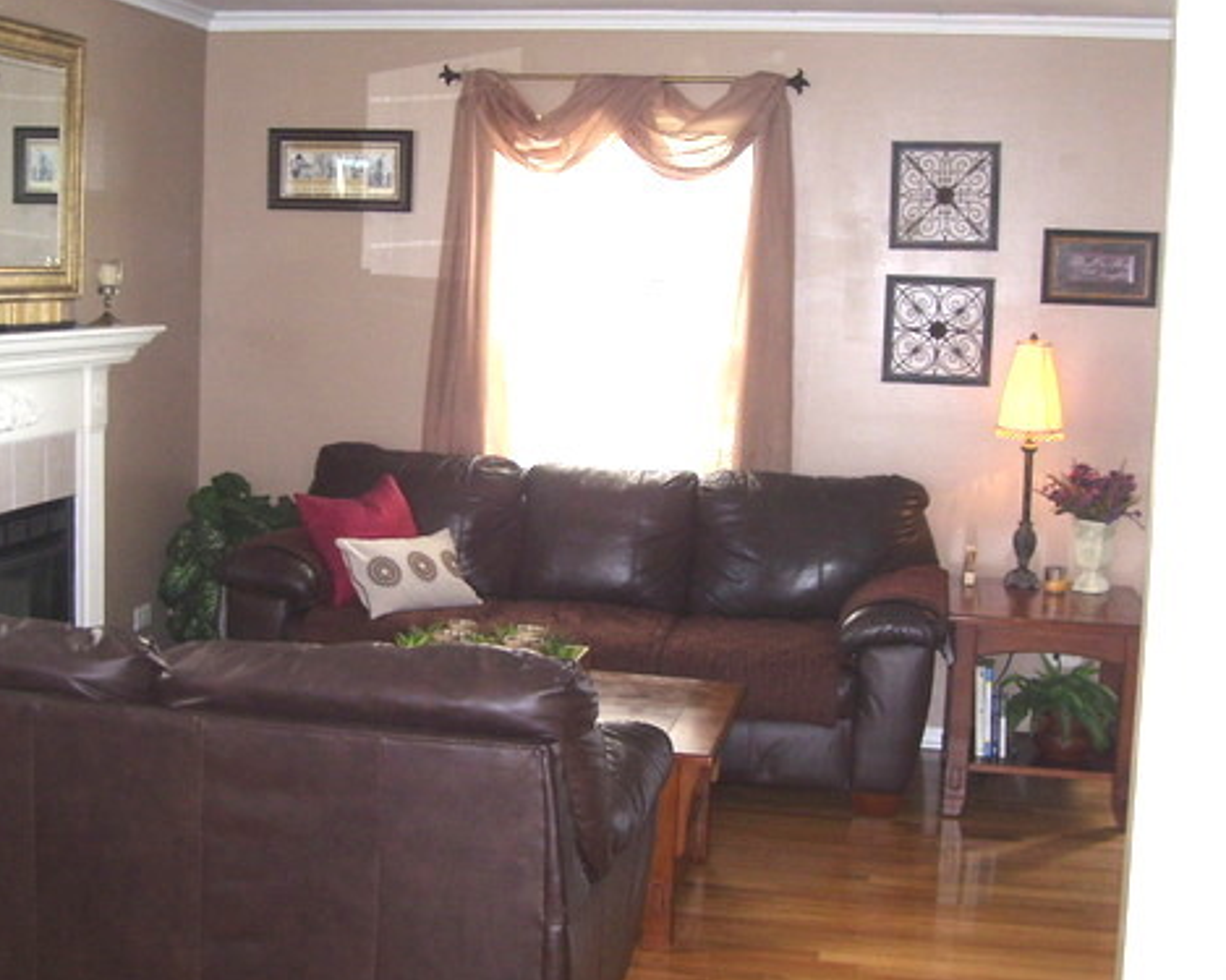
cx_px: 518
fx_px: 1741
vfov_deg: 31.4
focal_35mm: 48
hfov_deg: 38.7
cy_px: 444
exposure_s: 1/60
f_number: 2.7
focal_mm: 6
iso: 125
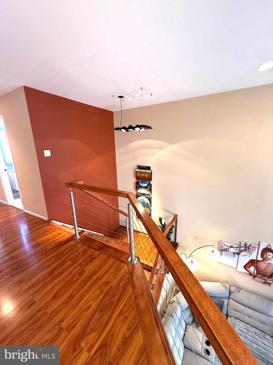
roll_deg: +0.6
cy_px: 182
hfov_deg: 85.7
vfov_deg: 102.1
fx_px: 147
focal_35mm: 14
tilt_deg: -11.8
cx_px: 136
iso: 320
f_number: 2.2
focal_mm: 2.22
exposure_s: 1/60
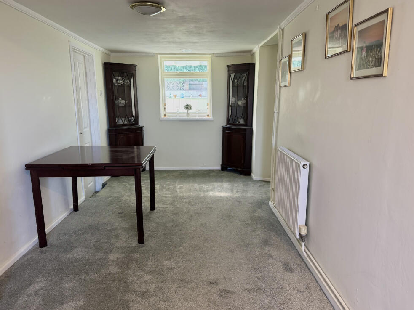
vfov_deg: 54.9
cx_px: 209
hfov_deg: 69.4
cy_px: 156
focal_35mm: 25
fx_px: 299
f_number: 1.78
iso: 200
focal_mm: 6.76
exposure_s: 1/50
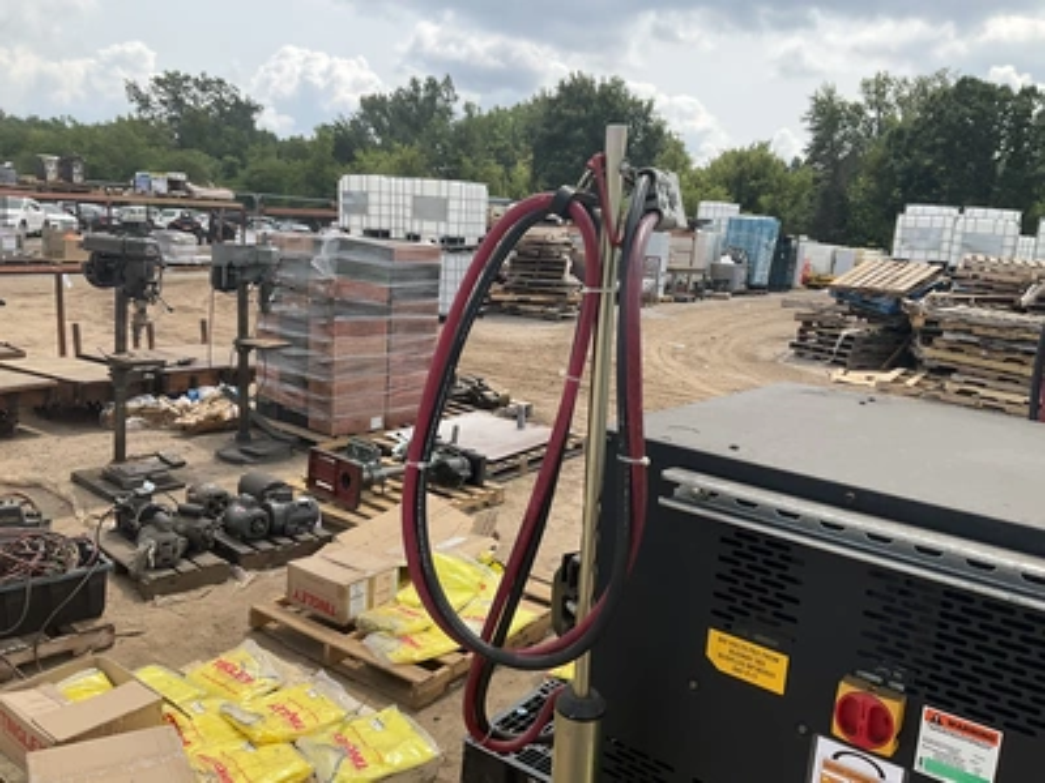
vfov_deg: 48.2
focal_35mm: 29
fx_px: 875
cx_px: 522
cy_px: 392
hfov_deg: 61.7
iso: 25
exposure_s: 1/1490
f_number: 1.8
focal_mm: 3
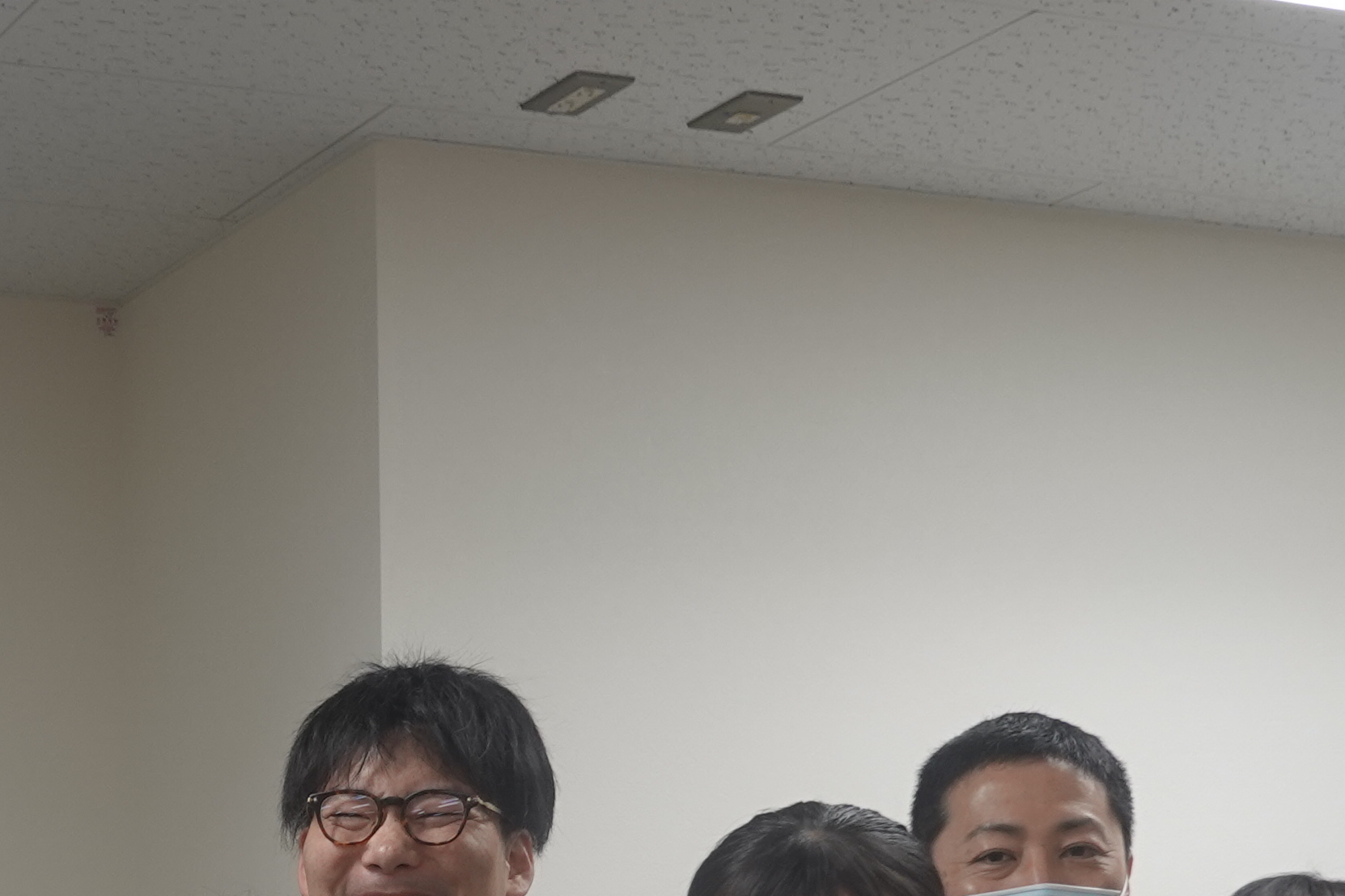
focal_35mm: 79
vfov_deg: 16.0
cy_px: 1287
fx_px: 2951
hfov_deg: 25.1
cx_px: 202
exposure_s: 1/30
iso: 125
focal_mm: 9
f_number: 2.8
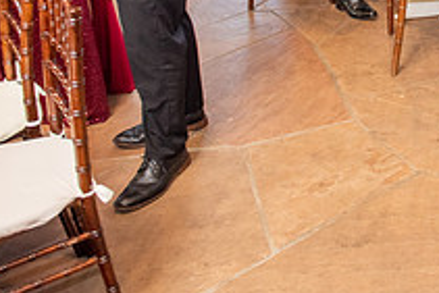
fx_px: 805
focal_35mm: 66
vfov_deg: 19.2
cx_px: 539
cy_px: -82
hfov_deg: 26.7
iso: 1600
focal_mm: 24
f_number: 3.5
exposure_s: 1/125
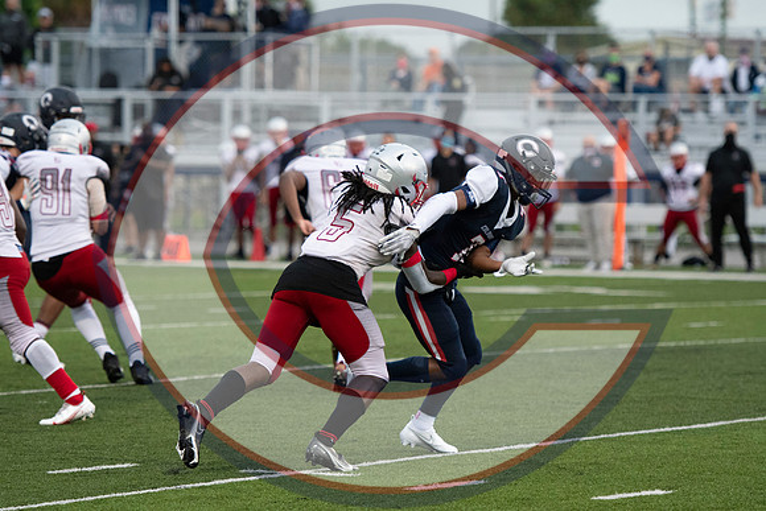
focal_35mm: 225
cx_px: 383
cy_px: 256
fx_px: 4788
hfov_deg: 9.1
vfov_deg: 6.1
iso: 2800
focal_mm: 150
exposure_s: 1/2000
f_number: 2.8
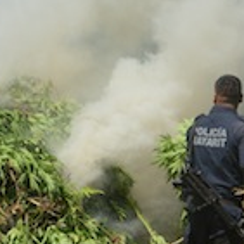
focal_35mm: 108
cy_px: 142
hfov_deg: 16.1
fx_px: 861
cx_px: 102
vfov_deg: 16.1
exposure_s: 1/200
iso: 100
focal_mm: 24
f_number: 7.1
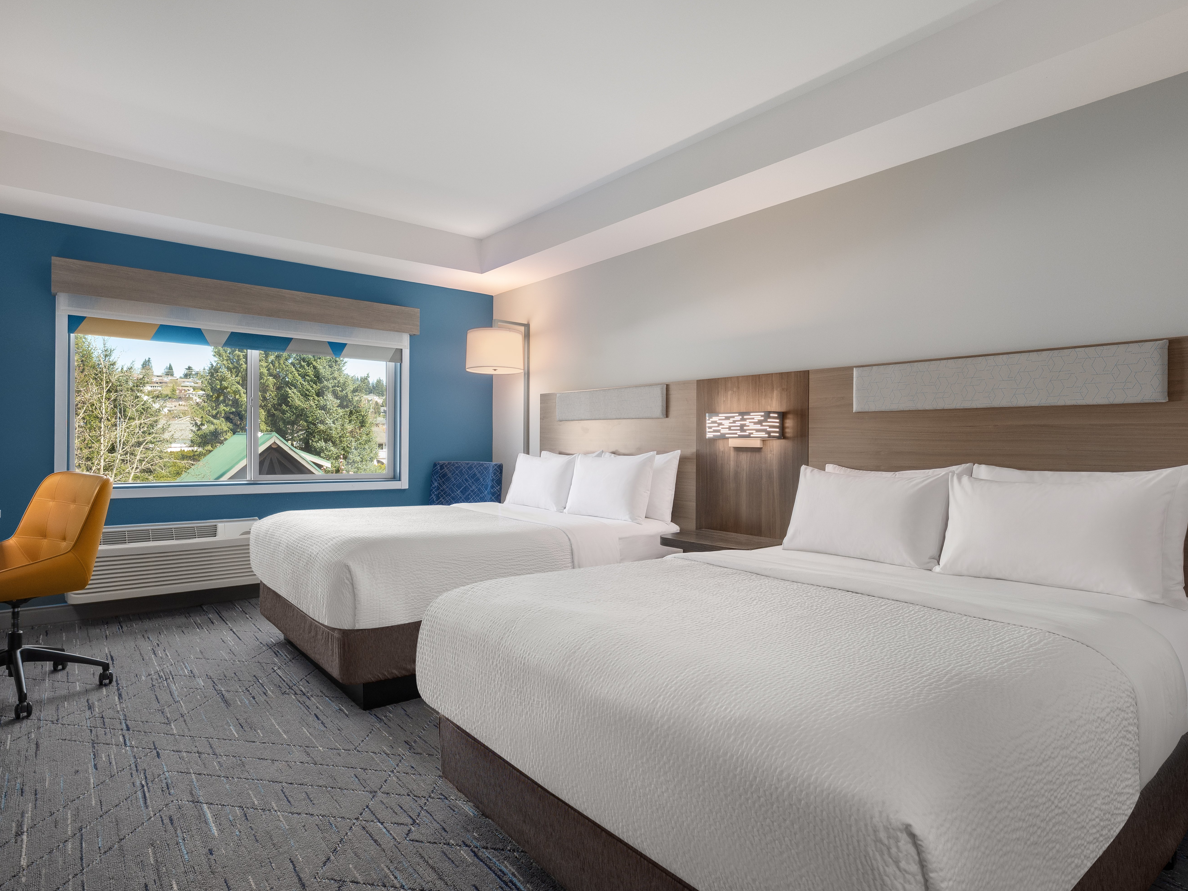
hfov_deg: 81.7
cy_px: 442
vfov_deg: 66.0
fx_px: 686
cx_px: 608
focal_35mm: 20
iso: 800
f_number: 10
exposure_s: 1/160
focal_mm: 18
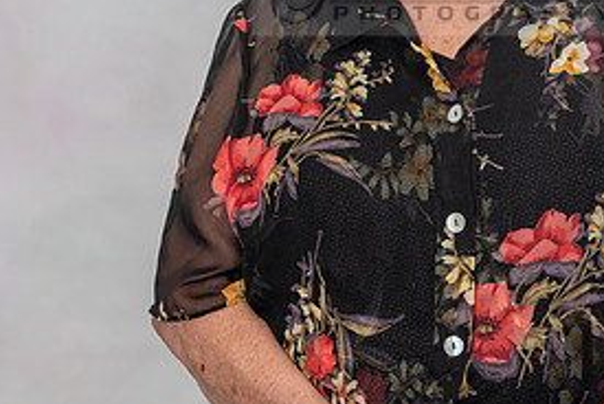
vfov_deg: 9.9
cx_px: 427
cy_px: 61
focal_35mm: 138
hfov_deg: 14.8
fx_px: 2318
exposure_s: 1/125
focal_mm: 45
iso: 200
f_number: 5.6
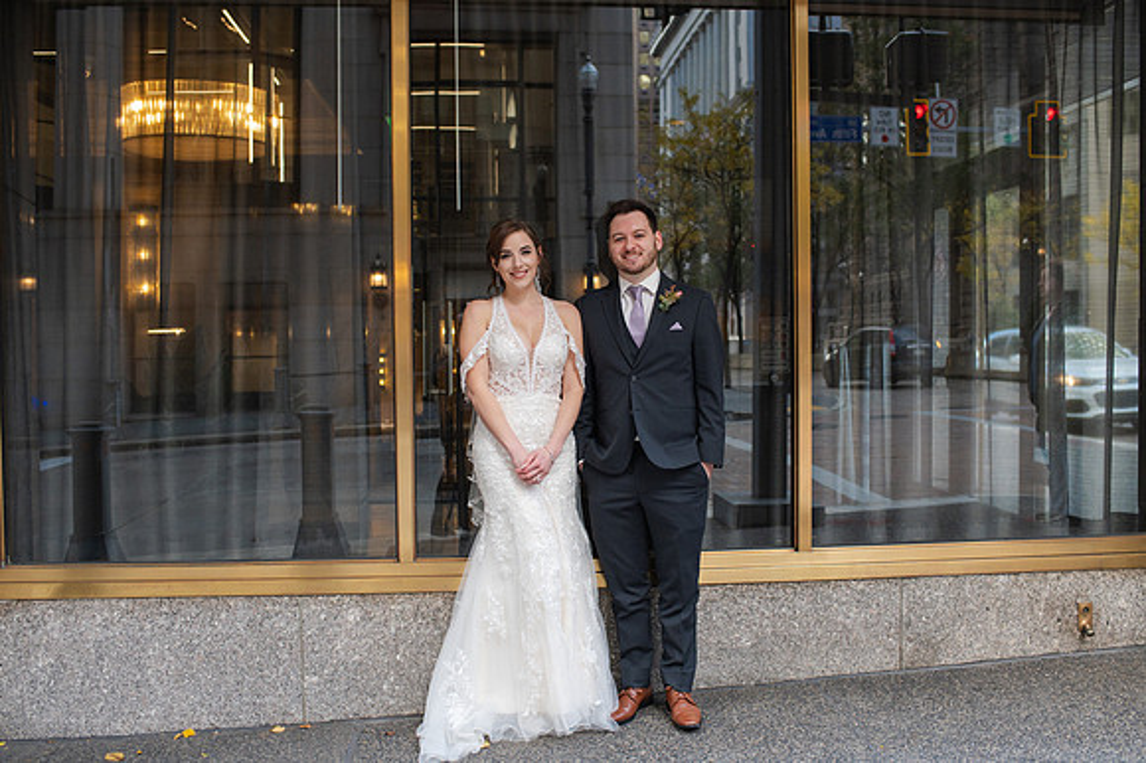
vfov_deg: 36.9
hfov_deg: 53.3
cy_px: 377
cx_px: 580
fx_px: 1141
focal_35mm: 36
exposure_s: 1/400
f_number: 3.5
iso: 1000
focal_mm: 35
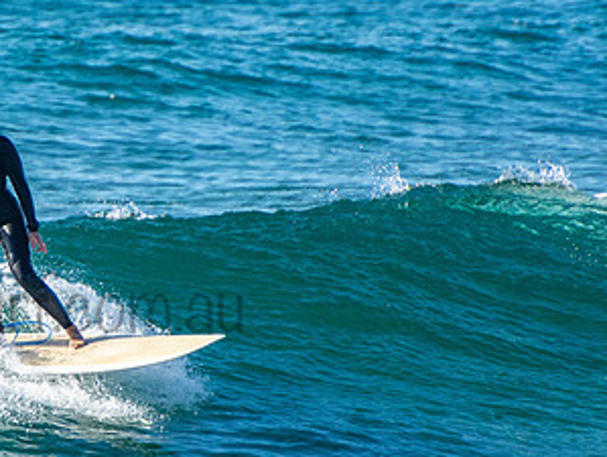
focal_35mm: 1118
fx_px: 19628
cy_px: 285
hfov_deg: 1.8
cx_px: 28
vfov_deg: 1.3
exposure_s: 1/1250
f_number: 5.6
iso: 400
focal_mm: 400
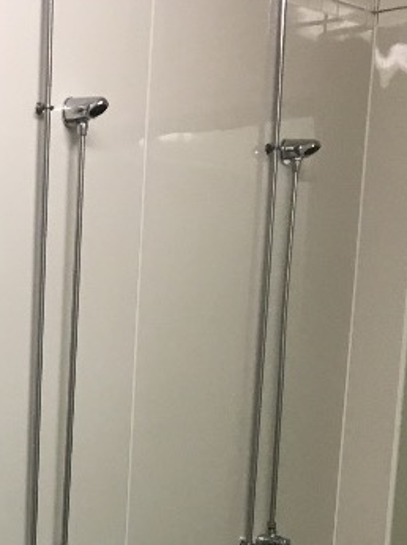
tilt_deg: -14.5
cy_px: 785
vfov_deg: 17.7
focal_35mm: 101
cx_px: -177
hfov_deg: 13.8
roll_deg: -1.0
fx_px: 1586
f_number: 2.2
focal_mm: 4.15
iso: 50
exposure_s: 1/33
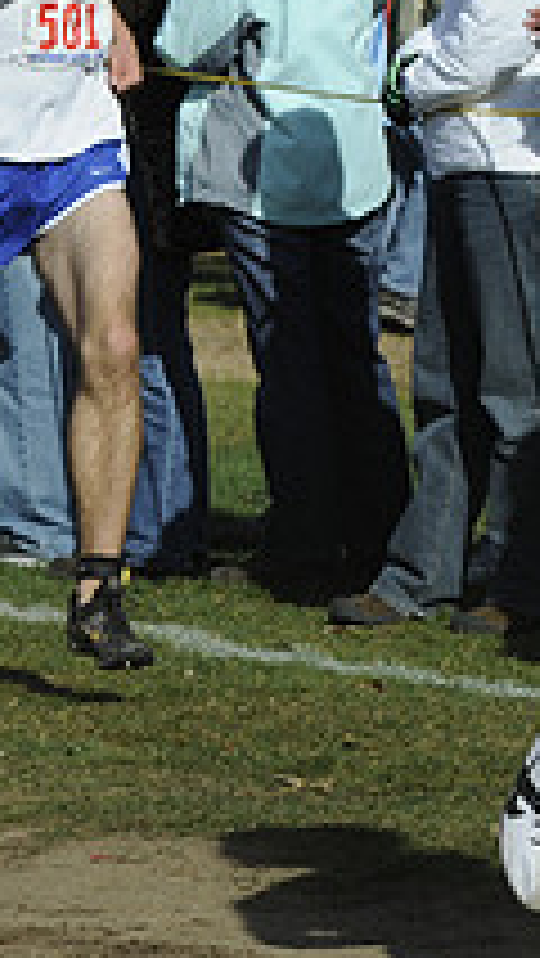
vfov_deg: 5.9
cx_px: -729
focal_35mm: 367
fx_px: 9331
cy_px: 187
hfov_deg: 3.3
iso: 200
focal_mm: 86
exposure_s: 1/1000
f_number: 5.6
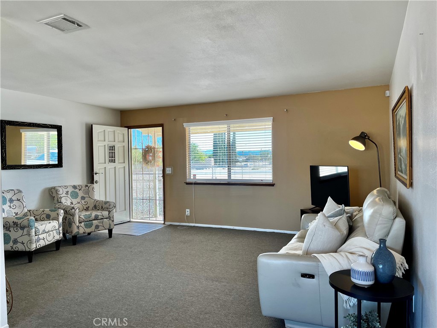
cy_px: 164
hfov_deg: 67.3
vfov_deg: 53.1
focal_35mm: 26
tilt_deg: -0.5
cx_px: 218
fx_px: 328
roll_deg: +1.5
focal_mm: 5.1
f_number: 1.6
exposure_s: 1/164
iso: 64
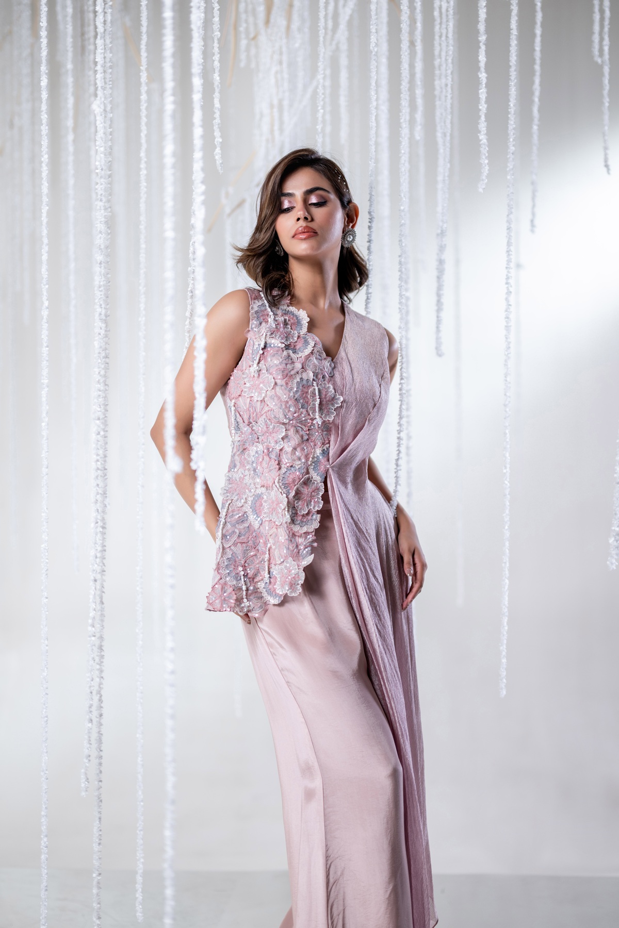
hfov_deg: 27.0
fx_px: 1289
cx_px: 310
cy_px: 464
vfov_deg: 39.6
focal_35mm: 50
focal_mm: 50
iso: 160
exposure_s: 1/320
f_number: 1.2
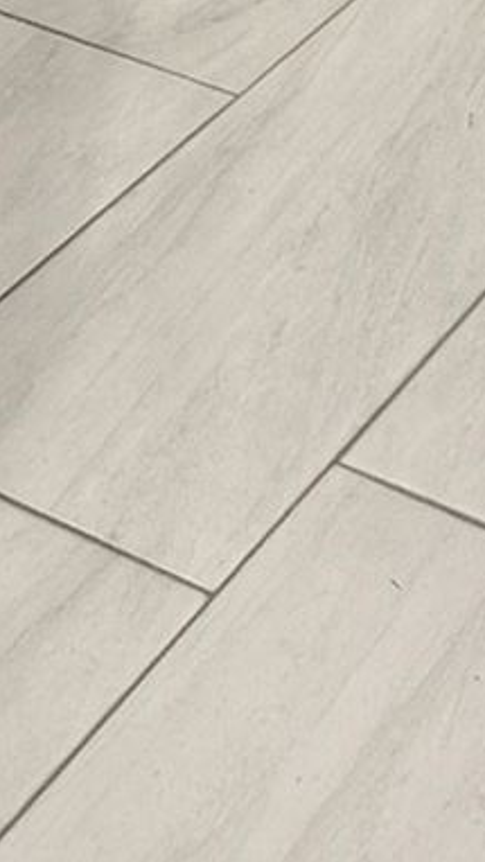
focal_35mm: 101
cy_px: -1413
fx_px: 2308
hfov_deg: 11.2
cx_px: 862
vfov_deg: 13.1
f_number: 8
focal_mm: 12
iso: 125
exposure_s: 1/3.33
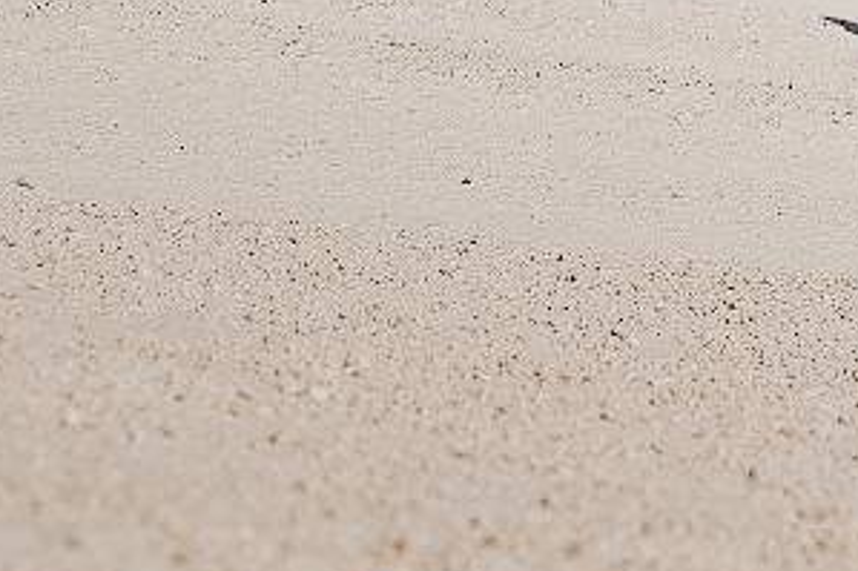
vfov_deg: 5.6
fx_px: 5740
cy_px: -293
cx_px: 1214
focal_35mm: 241
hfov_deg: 8.4
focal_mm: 48
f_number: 5
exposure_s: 1/1600
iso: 125
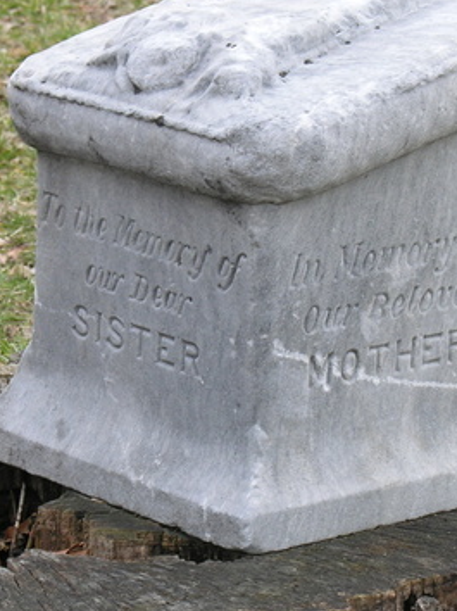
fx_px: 4106
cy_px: 368
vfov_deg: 8.5
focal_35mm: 233
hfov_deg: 6.4
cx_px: 128
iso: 50
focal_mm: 26.5
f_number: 5.2
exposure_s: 1/43.1
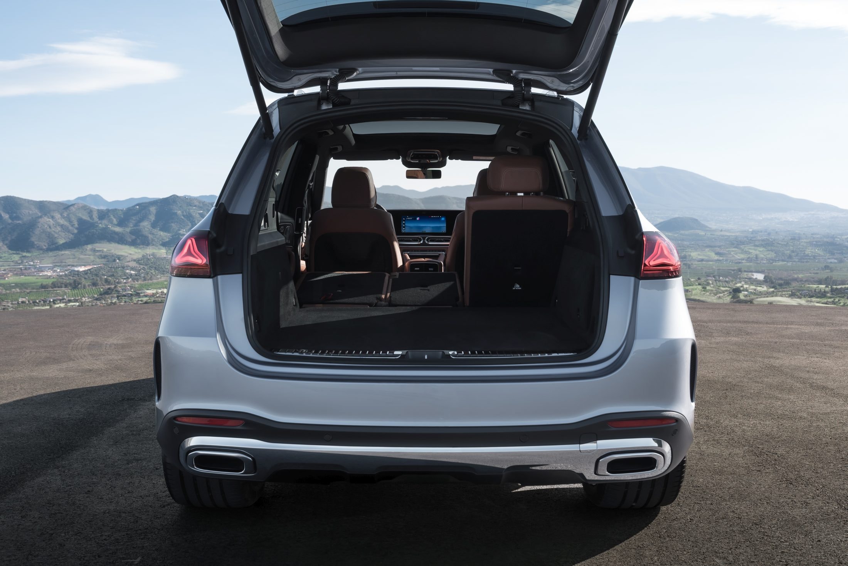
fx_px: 824
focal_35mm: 35
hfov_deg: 54.4
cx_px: 424
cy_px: 283
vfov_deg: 37.9
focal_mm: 35
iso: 250
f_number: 7.1
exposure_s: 1/320
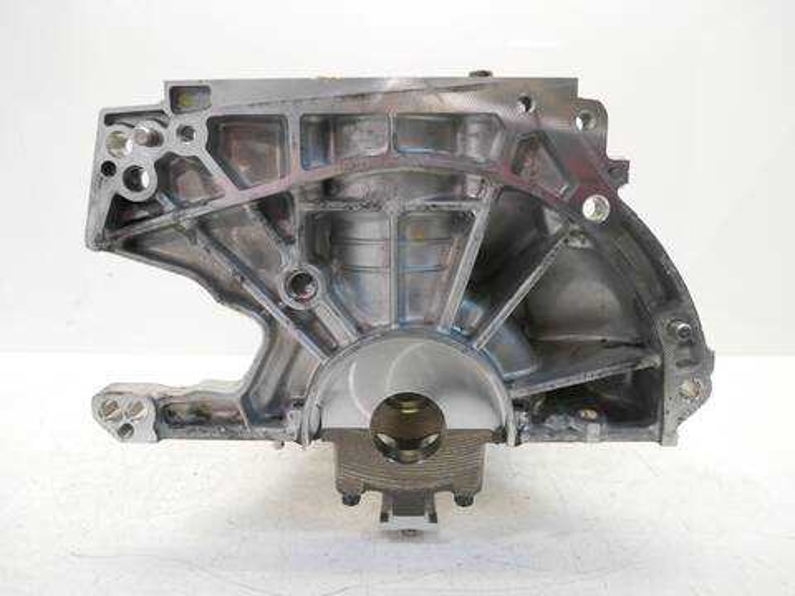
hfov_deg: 71.6
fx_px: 551
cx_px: 398
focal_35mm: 24
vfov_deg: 56.8
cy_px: 298
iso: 640
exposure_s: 1/60
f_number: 3.5
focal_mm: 12
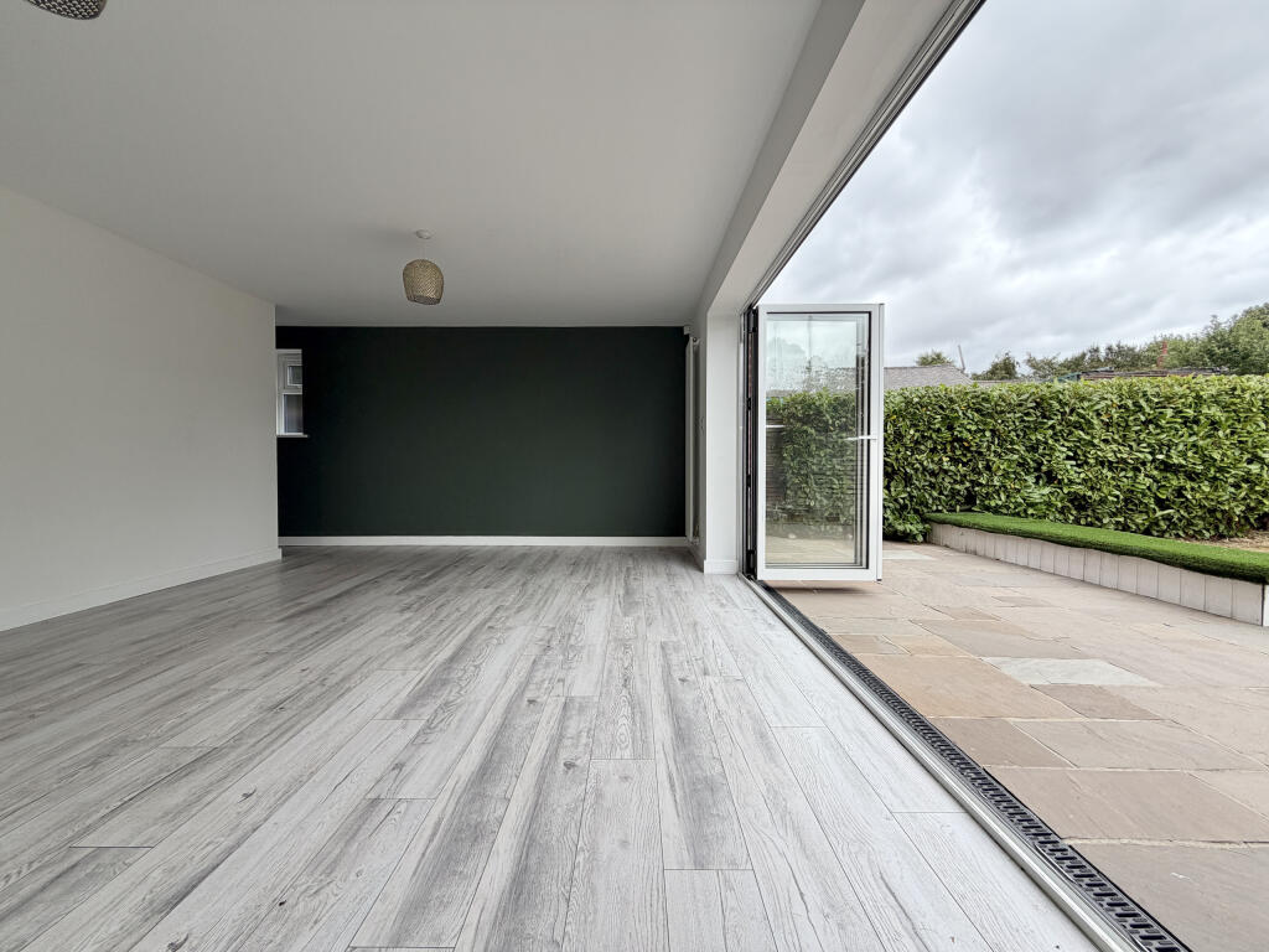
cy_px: 476
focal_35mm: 14
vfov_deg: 85.7
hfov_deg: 102.1
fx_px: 513
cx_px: 634
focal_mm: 2.22
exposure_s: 1/502
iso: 64
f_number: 2.2
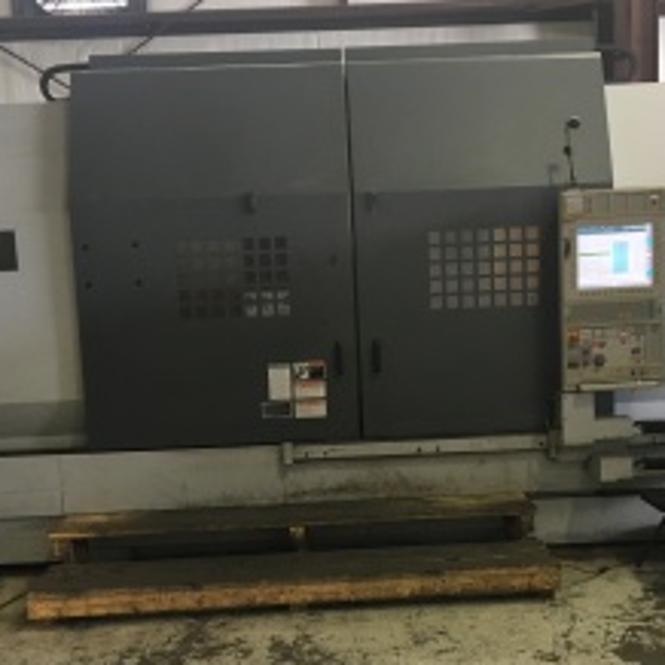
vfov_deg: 35.9
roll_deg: +2.4
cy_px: 409
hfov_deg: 36.0
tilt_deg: -6.6
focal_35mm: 47
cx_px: 372
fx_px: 1022
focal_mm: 4.15
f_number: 2.2
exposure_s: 1/30
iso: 80
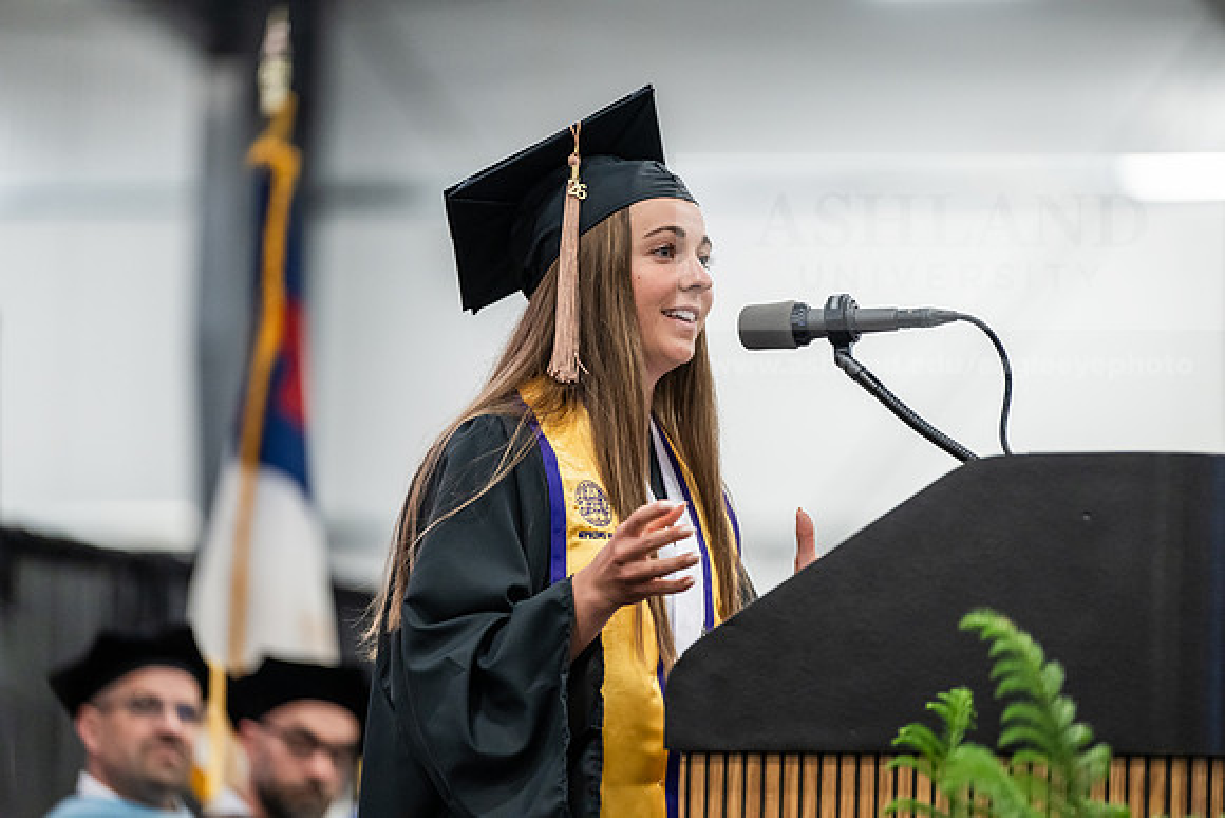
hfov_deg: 10.3
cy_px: 409
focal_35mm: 200
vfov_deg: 6.9
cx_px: 612
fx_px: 6807
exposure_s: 1/200
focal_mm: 200
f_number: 2.8
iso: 2500
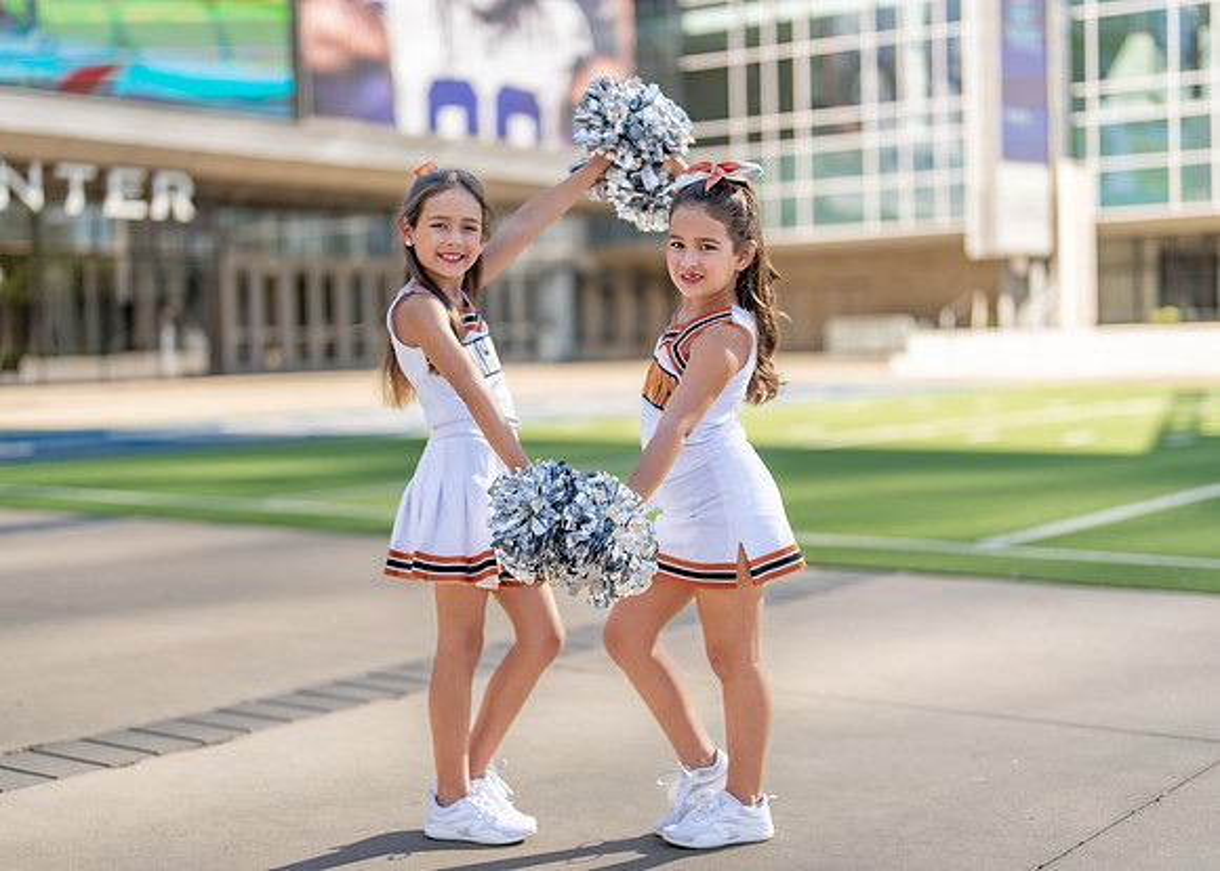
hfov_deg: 35.1
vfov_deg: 25.4
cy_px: 456
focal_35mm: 56
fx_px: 1931
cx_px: 607
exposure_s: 1/2500
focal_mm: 50
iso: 100
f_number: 1.2
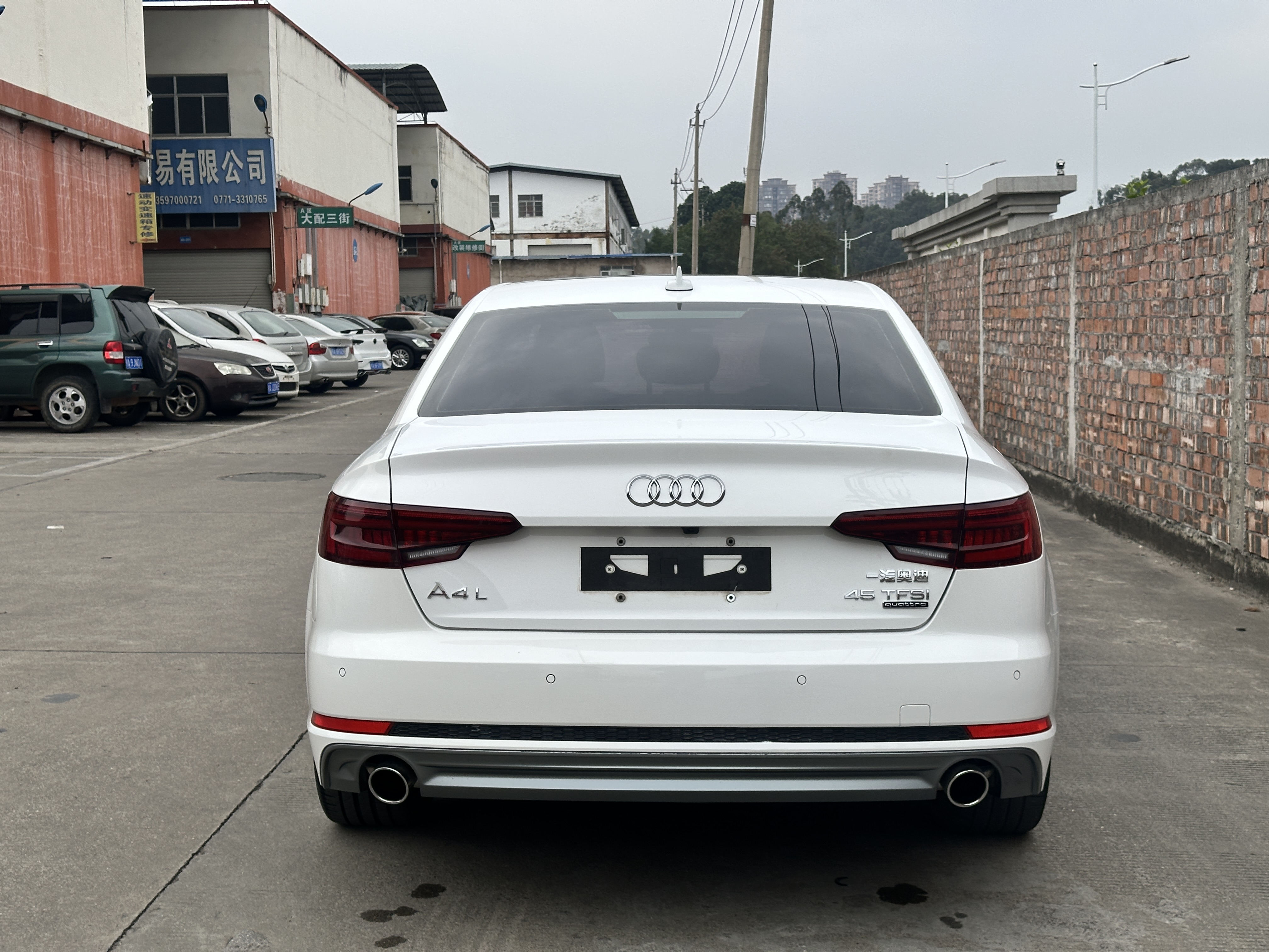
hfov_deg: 39.7
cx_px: 634
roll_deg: +0.4
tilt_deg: -2.6
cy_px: 476
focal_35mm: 48
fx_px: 1760
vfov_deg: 30.3
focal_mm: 6.86
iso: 64
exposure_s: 1/1145
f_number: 1.78
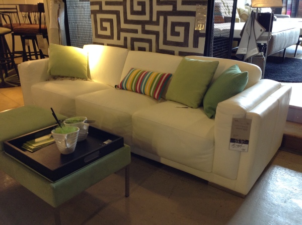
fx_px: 287
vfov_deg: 42.8
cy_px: 112
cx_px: 151
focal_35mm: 33
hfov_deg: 55.4
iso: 100
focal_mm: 3.3
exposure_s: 1/24
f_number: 2.4
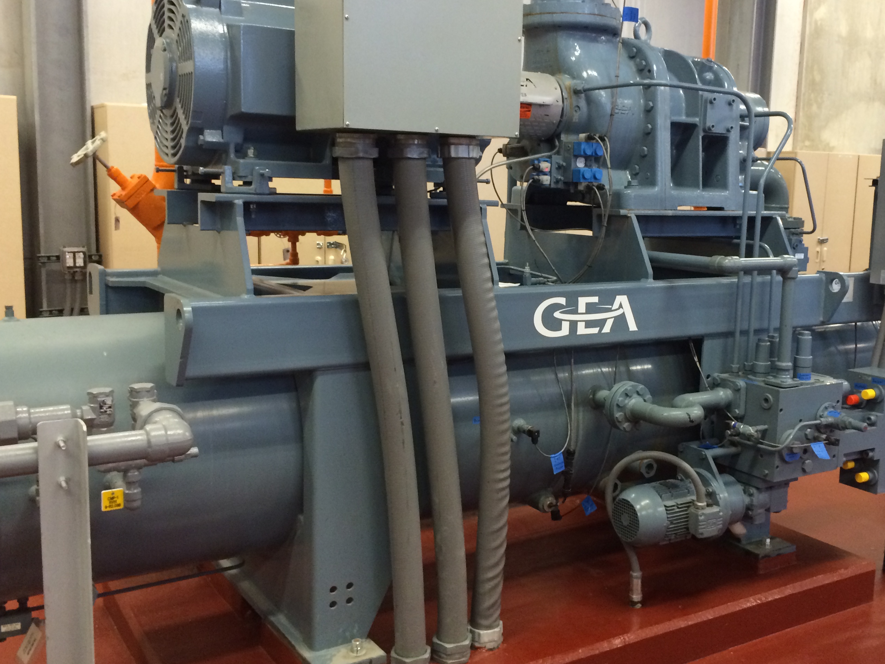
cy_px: 324
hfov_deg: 49.9
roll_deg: -1.4
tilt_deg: -9.1
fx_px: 946
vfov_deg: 38.7
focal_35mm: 37
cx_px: 511
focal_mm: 4.15
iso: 200
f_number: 2.2
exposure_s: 1/30
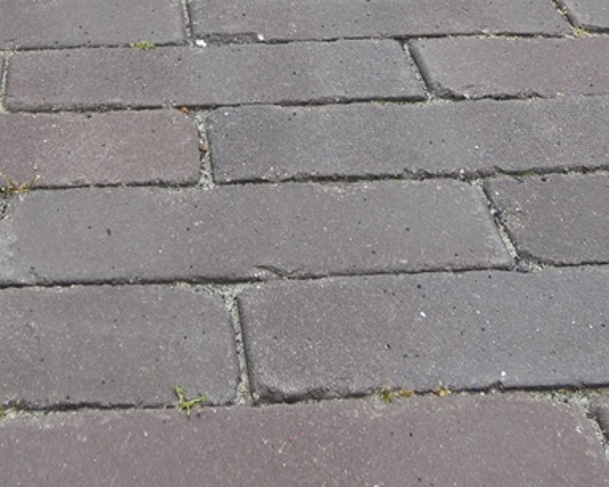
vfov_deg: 27.5
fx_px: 919
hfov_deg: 35.6
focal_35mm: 51
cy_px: -25
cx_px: 132
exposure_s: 1/400
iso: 80
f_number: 2.8
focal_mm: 3.6
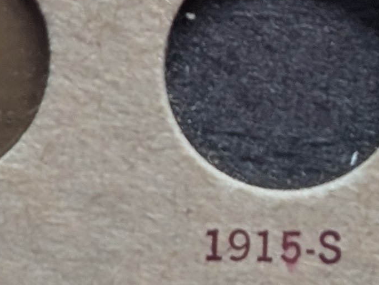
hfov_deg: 6.7
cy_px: -505
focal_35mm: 293
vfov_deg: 4.9
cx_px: 469
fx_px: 3214
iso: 170
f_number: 1.68
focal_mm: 6.9
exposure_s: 1/87.8
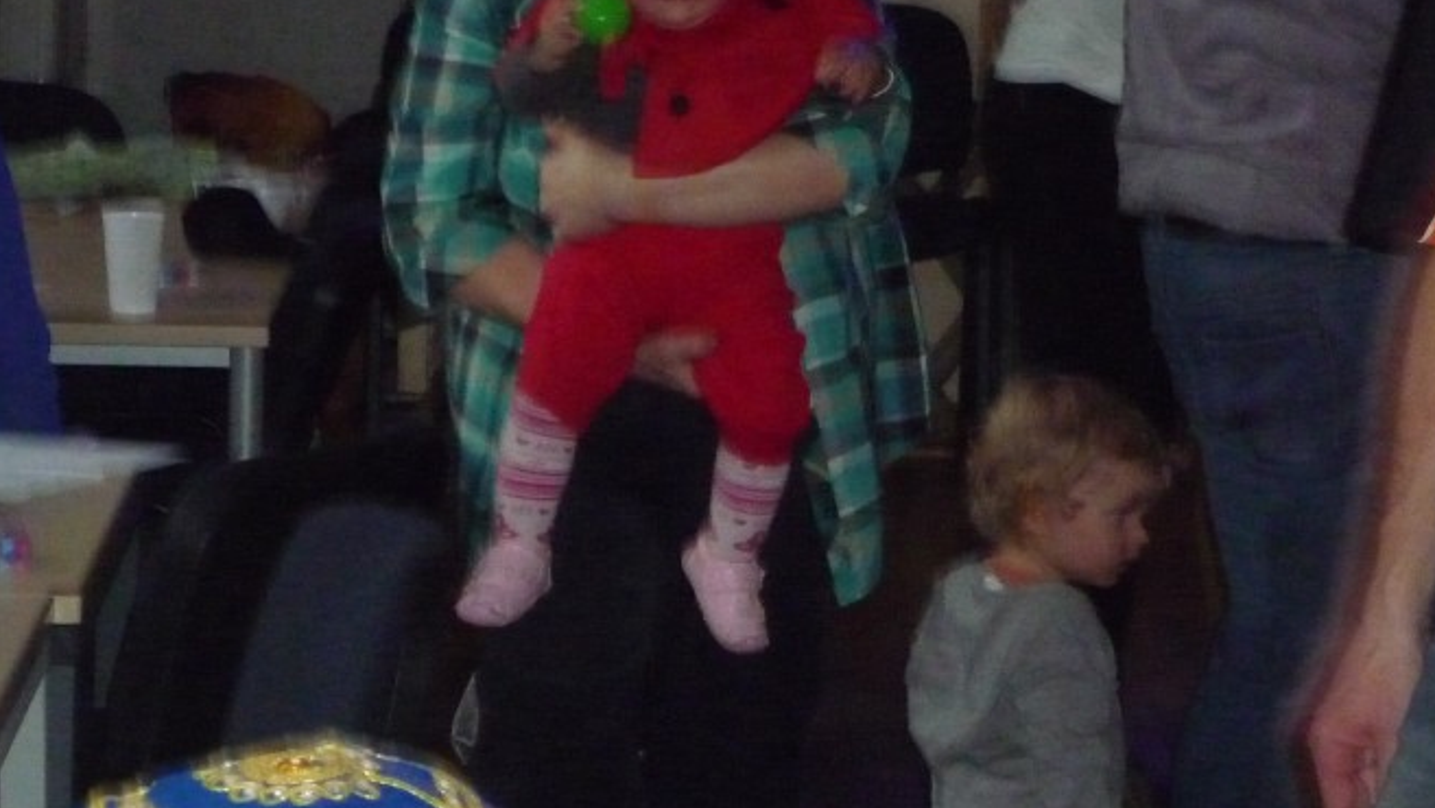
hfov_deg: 13.2
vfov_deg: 7.4
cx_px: 869
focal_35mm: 163
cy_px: 218
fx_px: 6204
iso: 800
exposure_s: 1/40
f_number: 4.7
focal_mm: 16.3
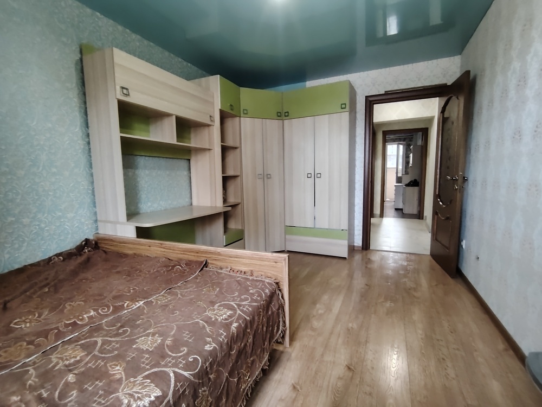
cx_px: 271
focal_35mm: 17
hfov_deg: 91.0
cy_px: 204
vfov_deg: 74.7
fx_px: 266
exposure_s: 1/33.3
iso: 341
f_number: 2.2
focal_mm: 1.42
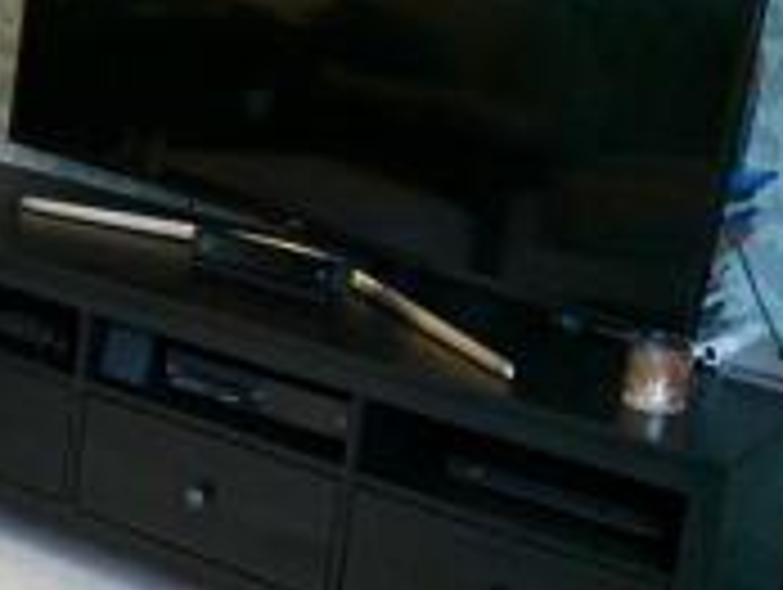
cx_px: -286
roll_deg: -1.6
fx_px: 1971
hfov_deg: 20.2
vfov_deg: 17.0
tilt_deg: -17.2
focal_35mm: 87
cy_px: 209
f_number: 1.8
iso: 320
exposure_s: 1/50
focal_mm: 4.25
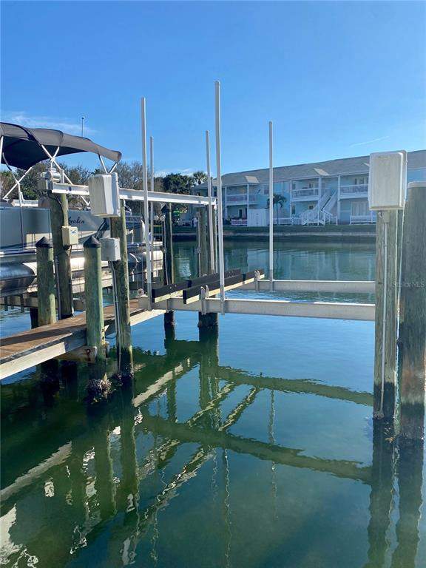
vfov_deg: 67.3
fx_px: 427
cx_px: 213
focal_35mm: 26
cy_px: 284
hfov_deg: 53.1
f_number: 1.8
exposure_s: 1/2625
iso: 32
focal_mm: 4.25
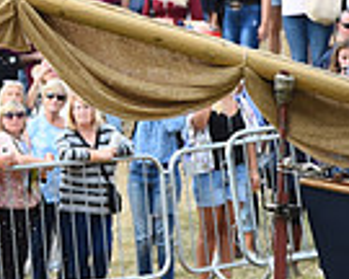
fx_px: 8346
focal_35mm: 808
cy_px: 124
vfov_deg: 1.9
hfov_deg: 2.4
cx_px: -344
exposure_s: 1/1250
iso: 900
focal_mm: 200
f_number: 5.6
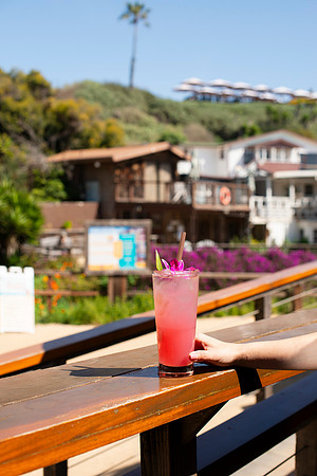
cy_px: 238
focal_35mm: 50
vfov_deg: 39.6
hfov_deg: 27.0
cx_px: 158
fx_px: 660
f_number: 5
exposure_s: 1/800
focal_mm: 50
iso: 200
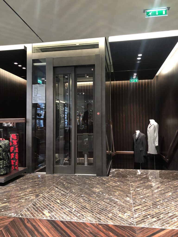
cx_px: 89
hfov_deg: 48.2
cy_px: 118
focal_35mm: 29
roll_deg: +0.1
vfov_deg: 61.7
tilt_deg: +1.4
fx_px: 199
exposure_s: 1/13
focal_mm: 3.99
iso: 100
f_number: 1.8
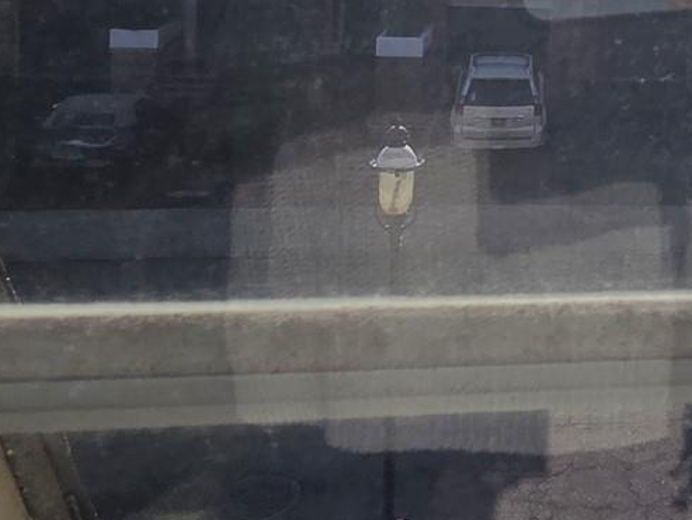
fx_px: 1080
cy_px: -91
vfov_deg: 24.7
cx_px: 810
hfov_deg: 30.6
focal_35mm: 54
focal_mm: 2.2
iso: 50
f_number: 2.2
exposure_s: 1/5758
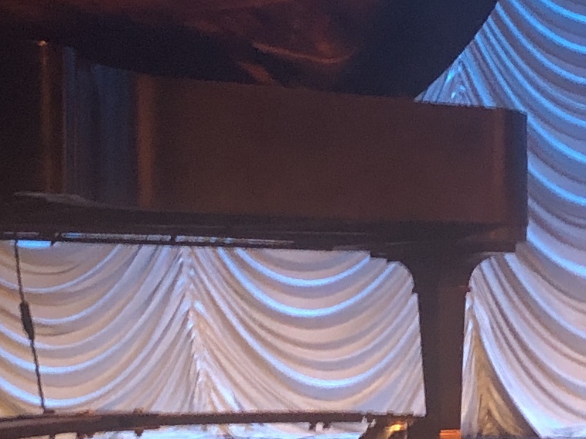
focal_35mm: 149
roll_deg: +2.0
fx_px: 2522
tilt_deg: +2.6
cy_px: 308
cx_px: 554
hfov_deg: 13.1
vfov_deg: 9.9
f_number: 1.8
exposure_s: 1/11
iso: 100
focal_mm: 4
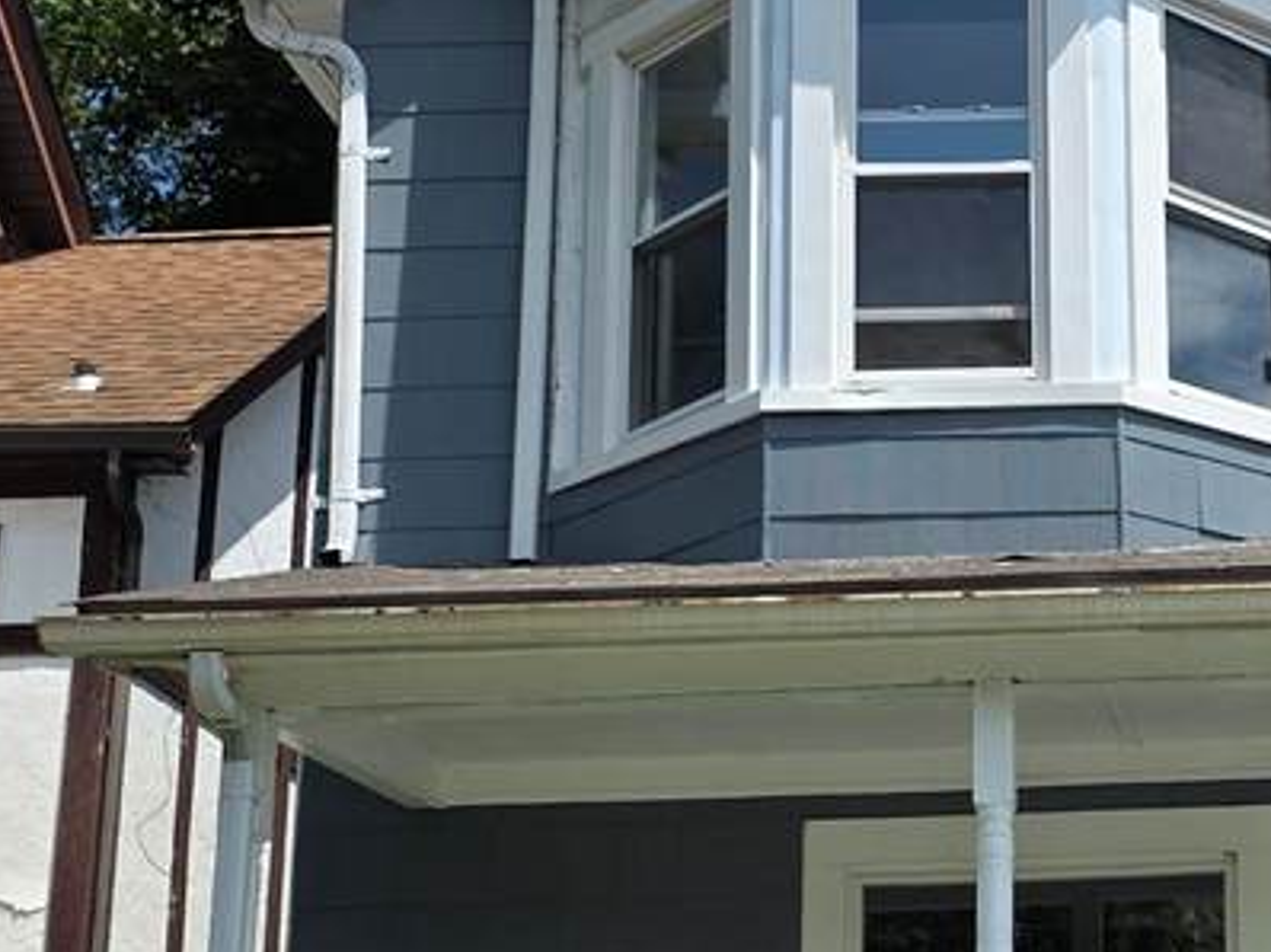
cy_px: 709
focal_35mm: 74
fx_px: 2715
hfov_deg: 24.6
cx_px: 1399
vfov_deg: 19.7
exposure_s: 1/6355
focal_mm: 6.3
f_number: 1.7
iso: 80
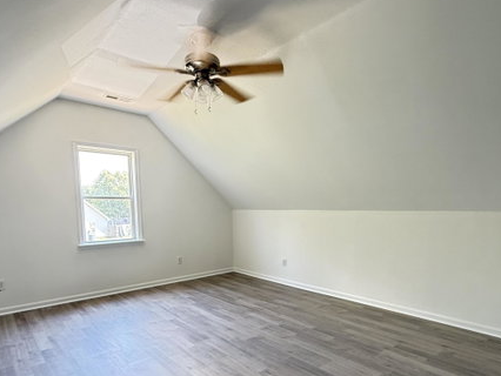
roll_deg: +0.7
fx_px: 304
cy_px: 246
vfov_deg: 62.2
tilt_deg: -6.2
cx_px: 231
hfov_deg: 78.8
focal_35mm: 21
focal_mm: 2.22
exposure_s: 1/60
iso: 400
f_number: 2.2
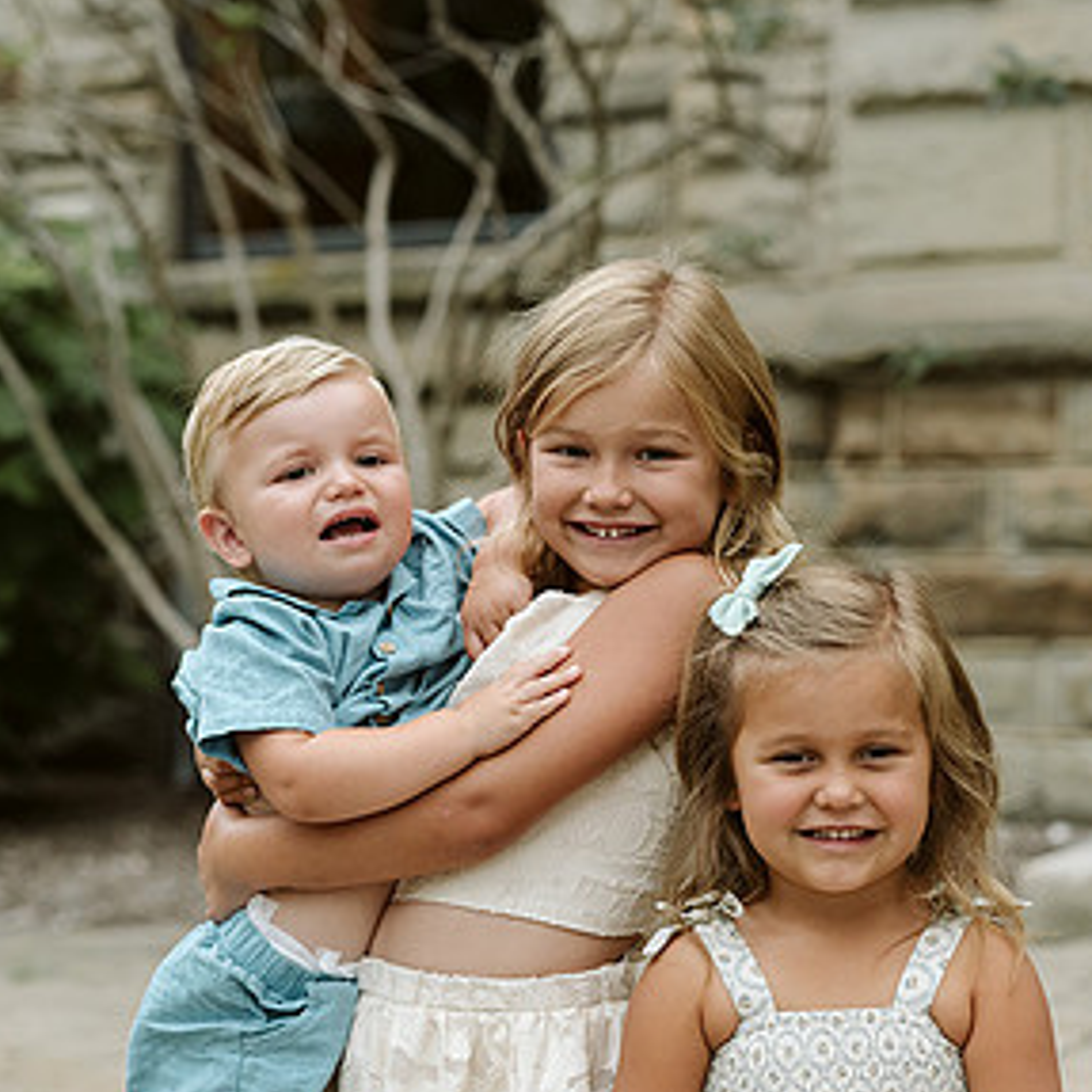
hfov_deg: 20.2
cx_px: 639
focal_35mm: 86
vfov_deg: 20.1
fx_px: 3069
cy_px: 668
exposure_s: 1/320
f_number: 2.8
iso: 640
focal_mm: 50
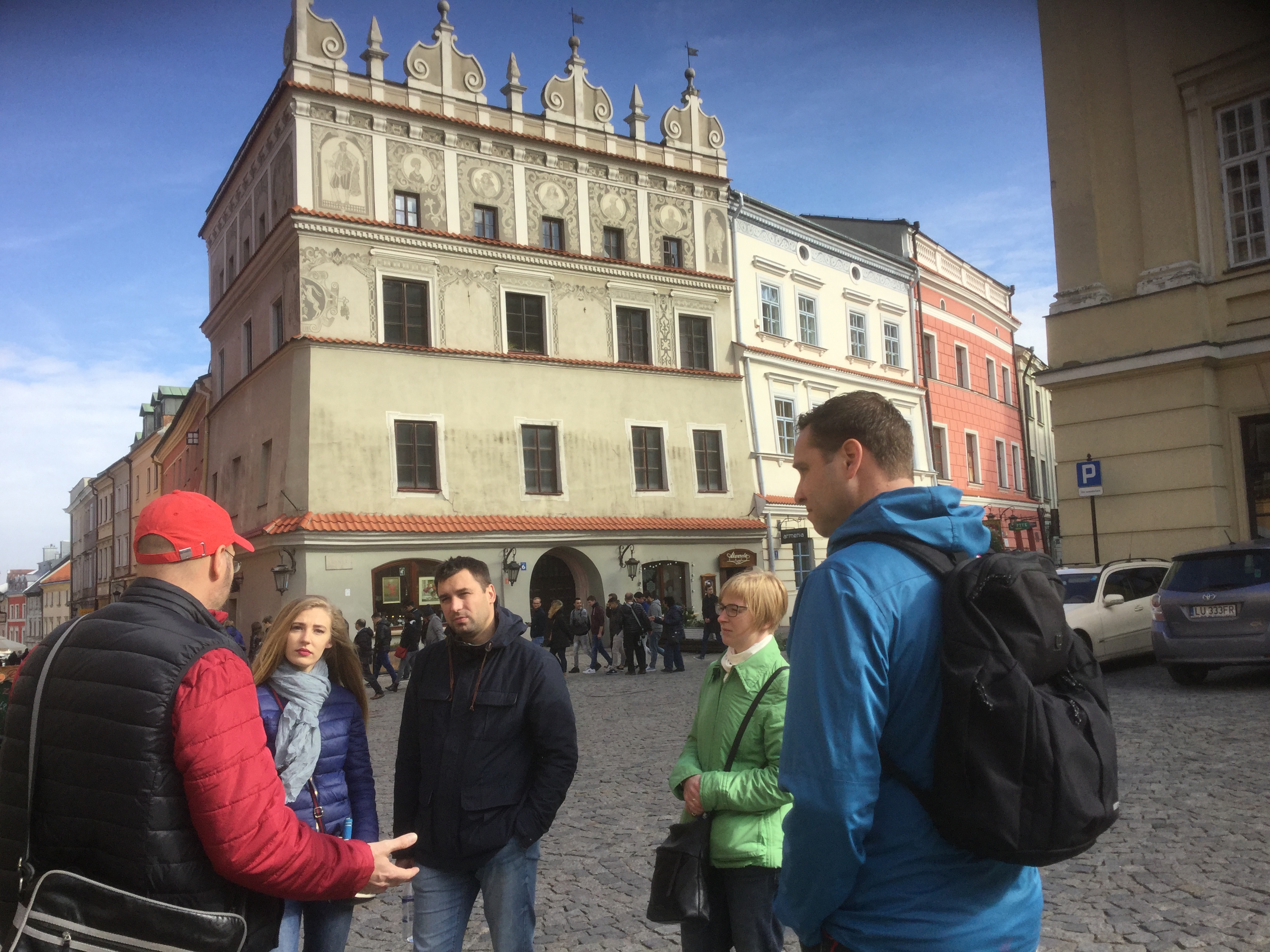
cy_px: 476
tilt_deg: +5.1
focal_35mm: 31
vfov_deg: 45.4
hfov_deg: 58.4
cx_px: 635
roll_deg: +3.4
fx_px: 1137
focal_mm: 3.3
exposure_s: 1/558
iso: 25
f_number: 2.4
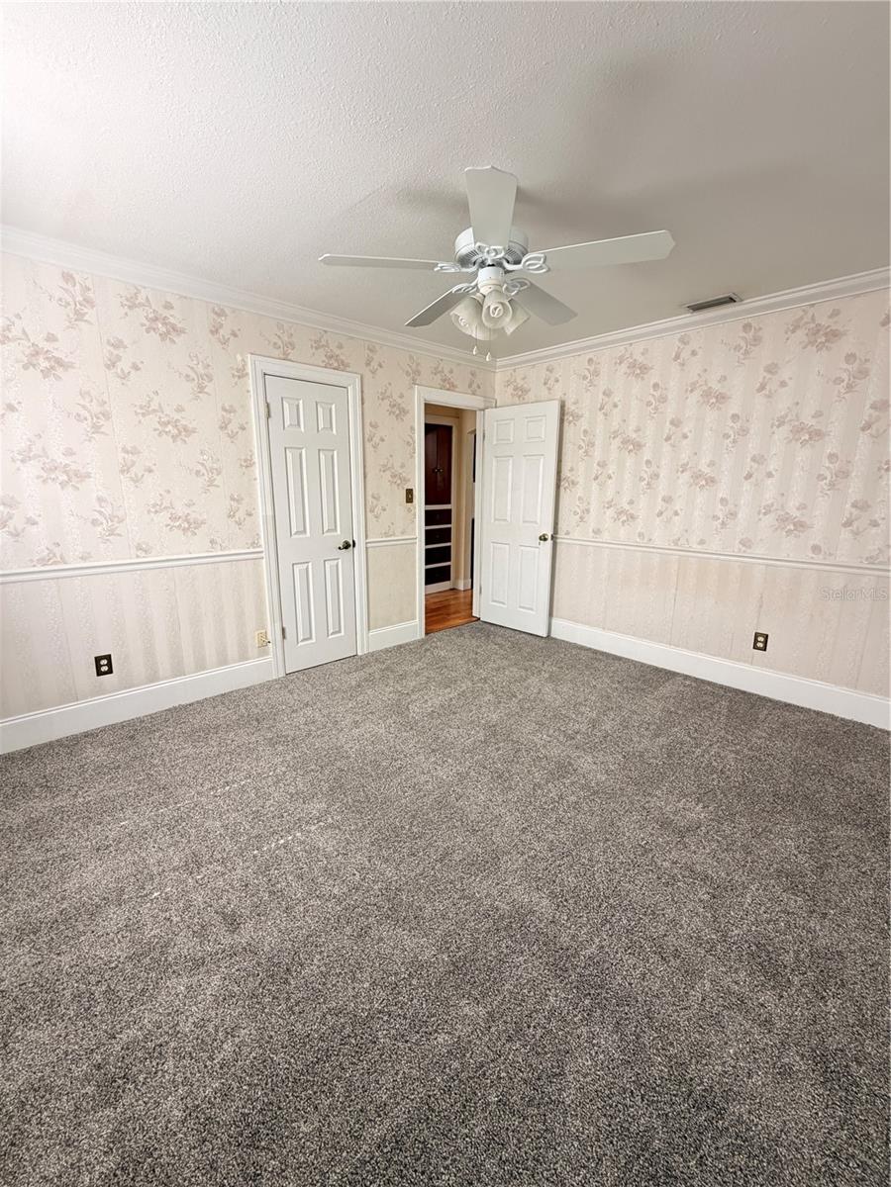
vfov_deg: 102.1
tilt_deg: -12.1
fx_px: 480
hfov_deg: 85.7
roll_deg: -0.9
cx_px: 446
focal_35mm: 14
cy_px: 594
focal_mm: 2.22
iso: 400
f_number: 2.2
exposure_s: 1/60
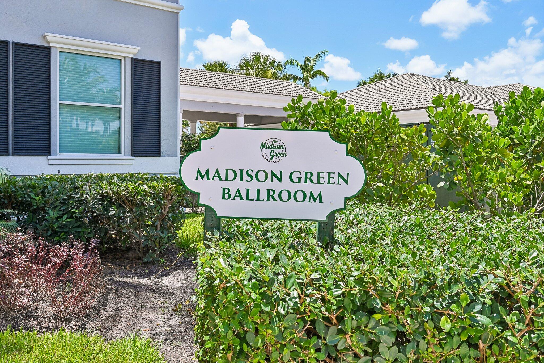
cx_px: 272
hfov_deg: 61.9
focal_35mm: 30
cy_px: 182
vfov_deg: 43.6
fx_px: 453
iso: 640
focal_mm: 30
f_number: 8
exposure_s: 1/1250
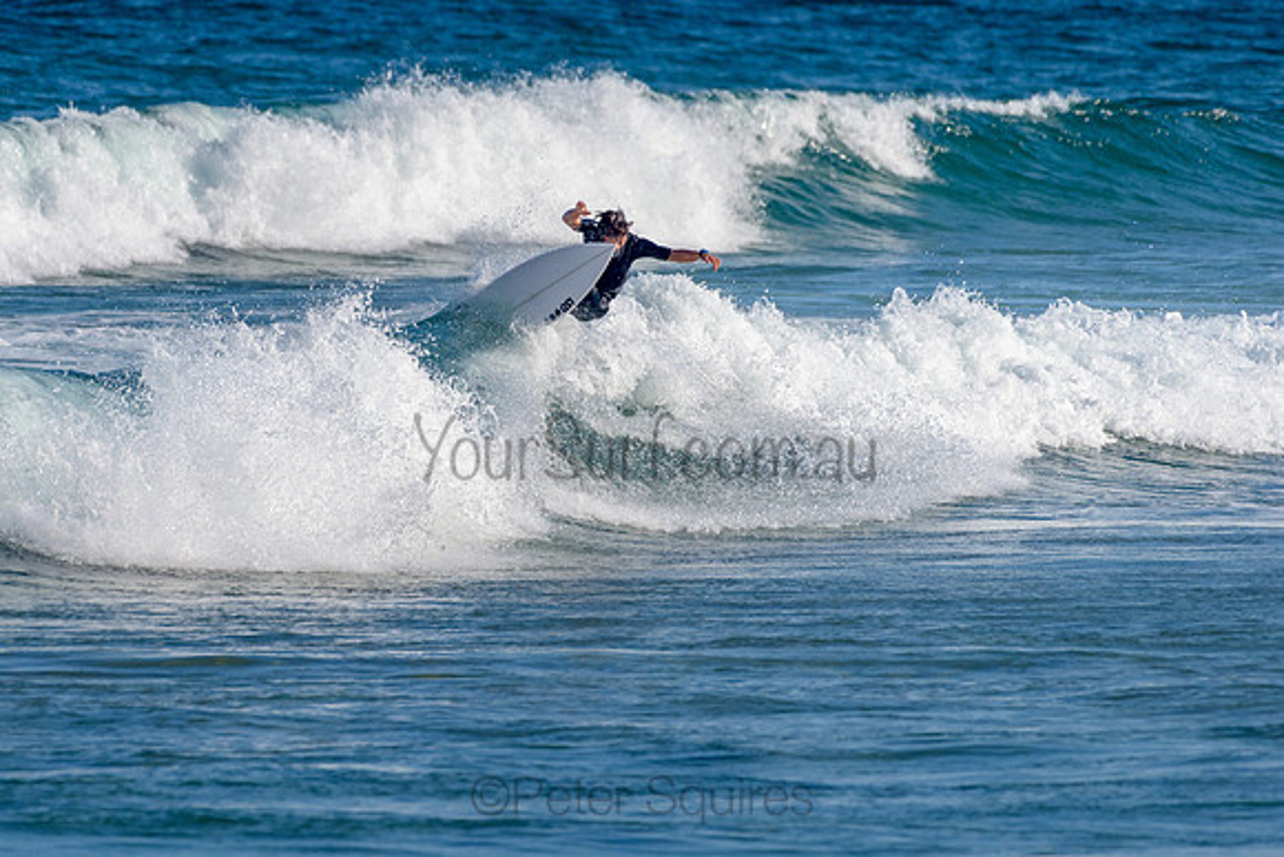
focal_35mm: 613
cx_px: 504
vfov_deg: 2.2
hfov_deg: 3.4
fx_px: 21876
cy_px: 364
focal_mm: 500
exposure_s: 1/2000
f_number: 5.6
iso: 160
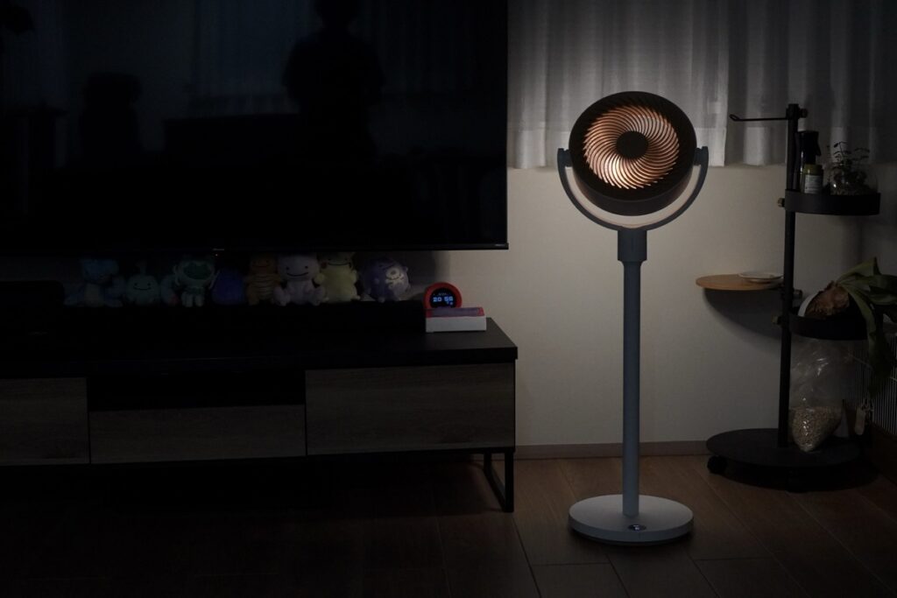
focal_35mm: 52
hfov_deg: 37.8
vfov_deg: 25.8
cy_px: 299
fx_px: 1308
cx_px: 448
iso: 3200
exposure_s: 1/60
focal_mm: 35
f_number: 5.6
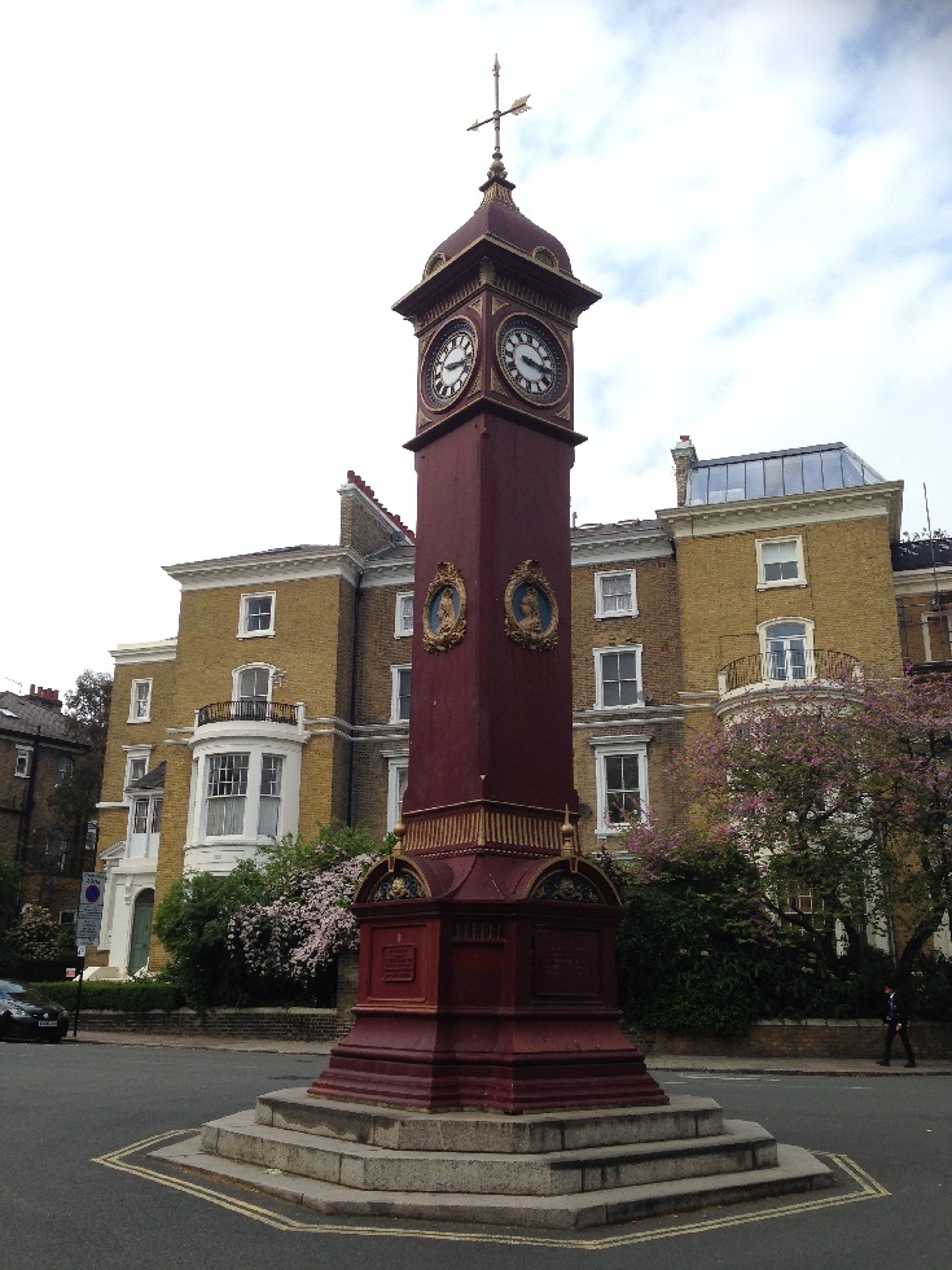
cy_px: 635
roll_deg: -1.3
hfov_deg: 42.9
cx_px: 476
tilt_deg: +19.2
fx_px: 1210
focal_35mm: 33
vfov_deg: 55.4
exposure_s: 1/1355
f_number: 2.4
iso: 50
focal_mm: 4.12
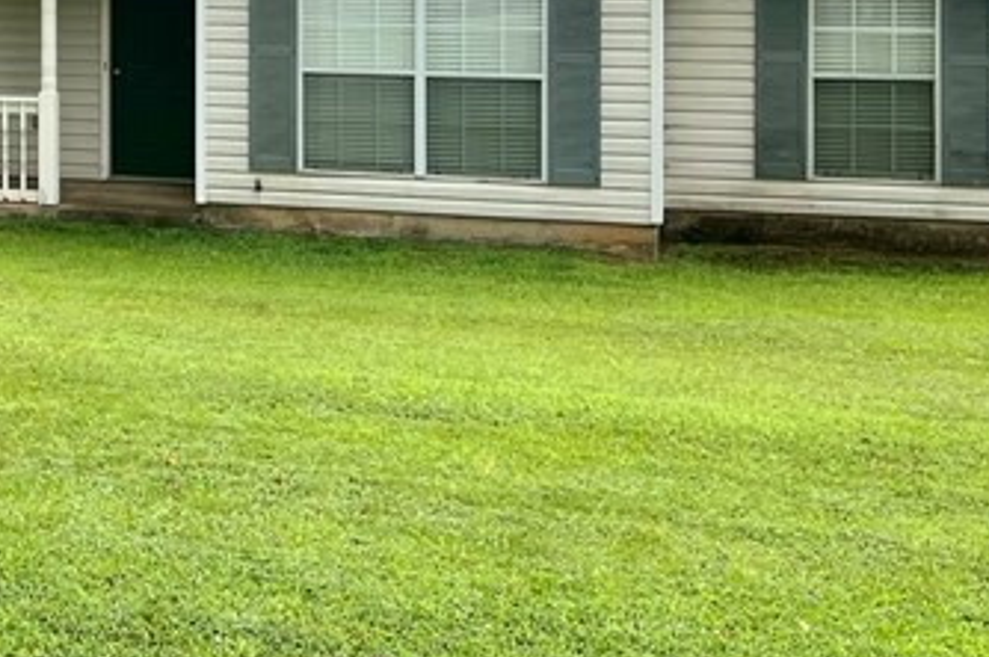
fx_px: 2278
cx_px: -151
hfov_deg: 22.8
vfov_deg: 15.9
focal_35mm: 83
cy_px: -80
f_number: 1.5
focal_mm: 5.7
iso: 50
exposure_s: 1/1068
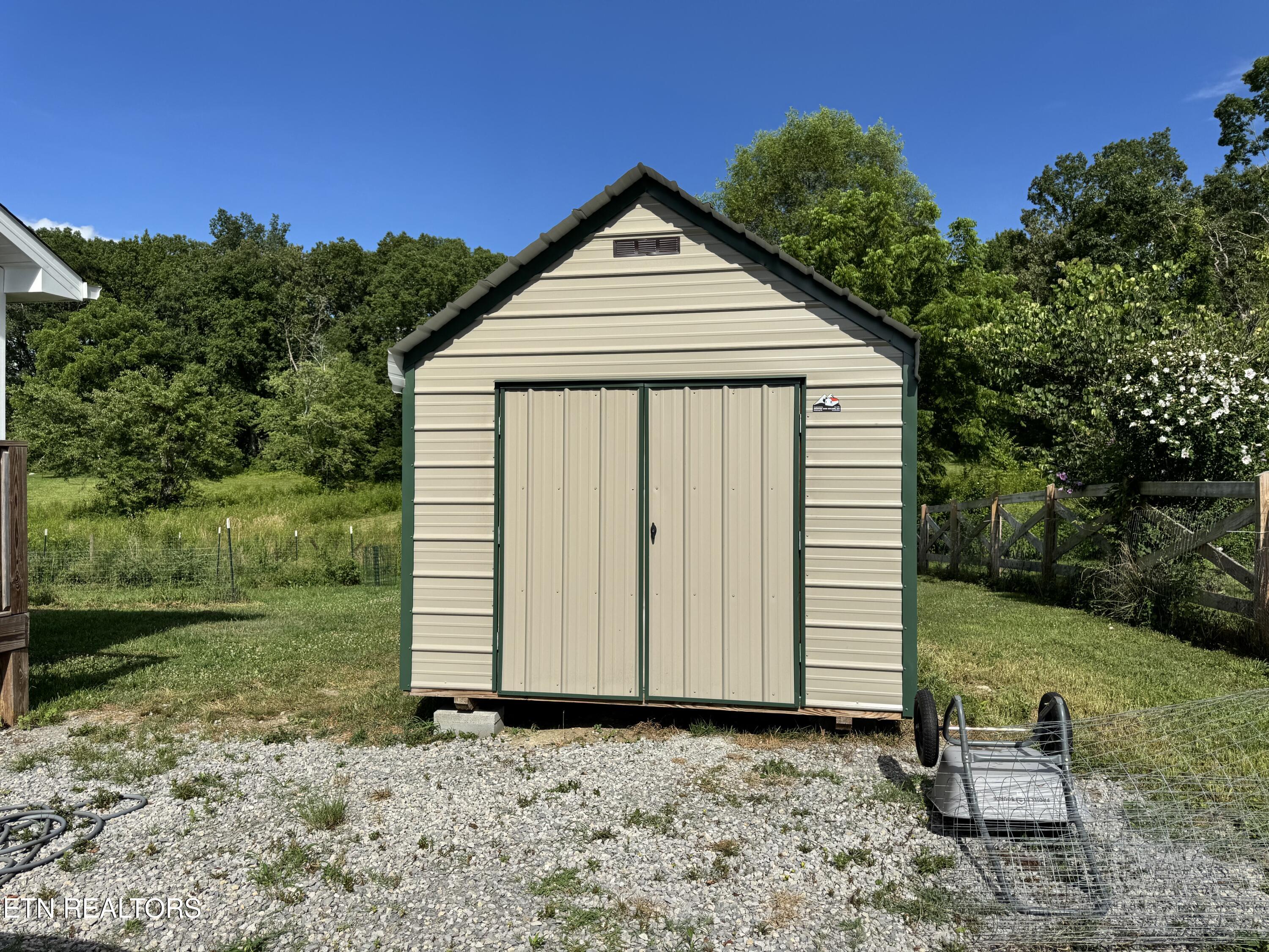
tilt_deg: -1.5
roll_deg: -0.5
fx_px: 880
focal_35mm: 24
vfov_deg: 56.8
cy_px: 476
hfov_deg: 71.6
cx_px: 634
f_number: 1.78
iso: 80
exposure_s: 1/6410
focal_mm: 6.76
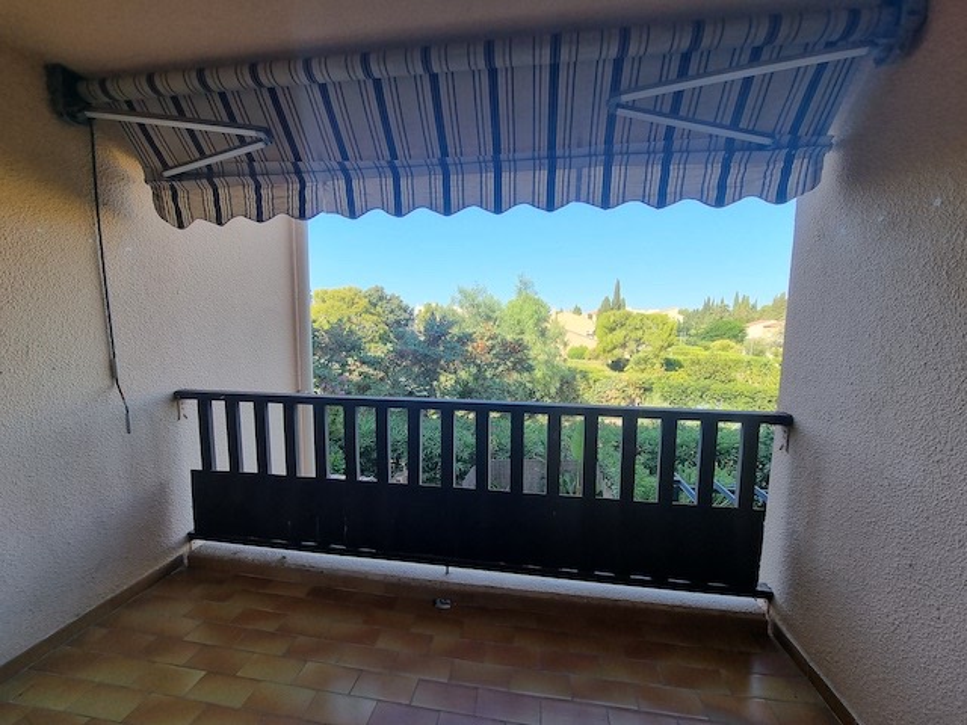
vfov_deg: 89.9
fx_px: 363
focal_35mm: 13
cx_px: 484
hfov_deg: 106.2
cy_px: 362
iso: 50
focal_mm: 2.2
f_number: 2.2
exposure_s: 1/280
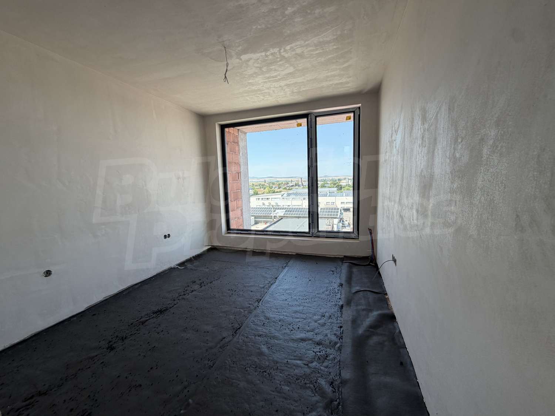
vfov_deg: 85.7
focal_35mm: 14
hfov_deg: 102.1
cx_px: 278
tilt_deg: -6.9
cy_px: 208
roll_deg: +2.2
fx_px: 224
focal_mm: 2.22
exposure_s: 1/135
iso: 50
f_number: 2.2
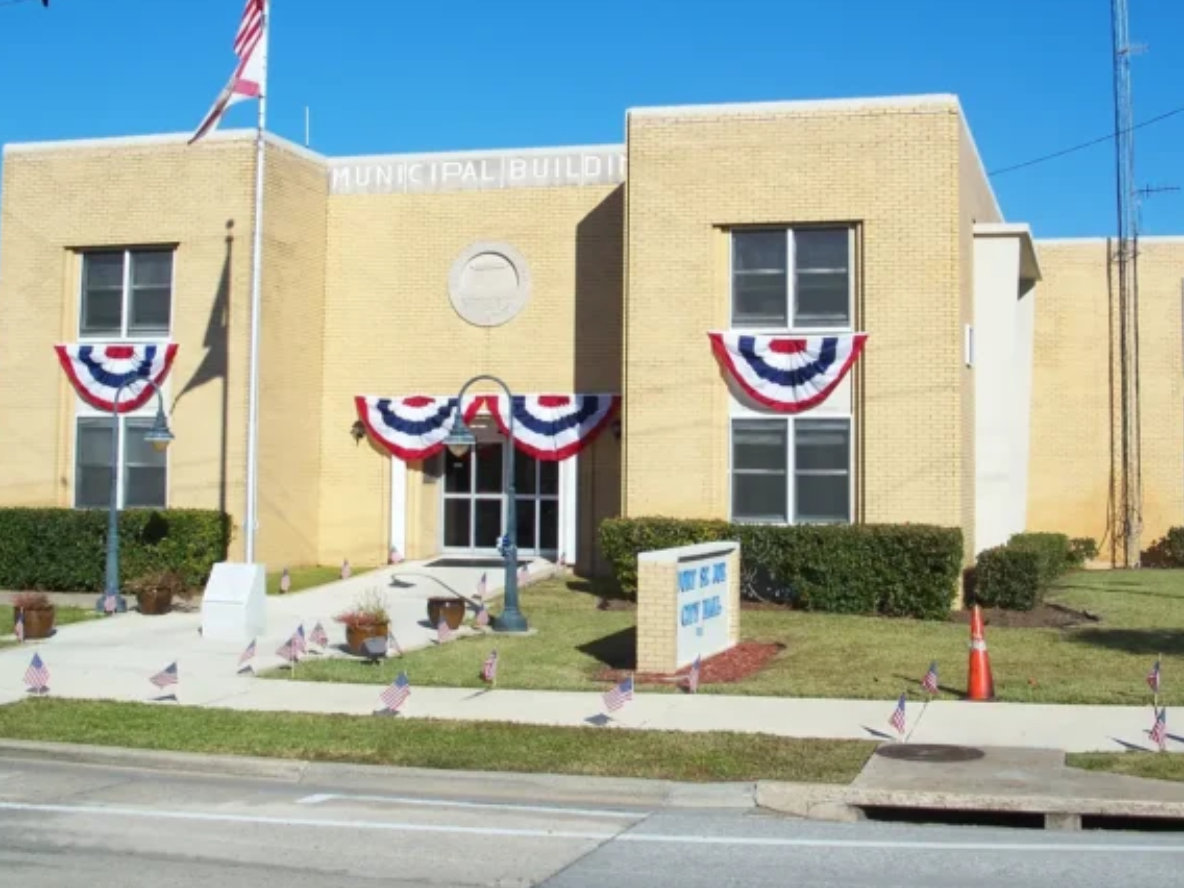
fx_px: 1710
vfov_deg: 29.0
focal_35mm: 50
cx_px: 642
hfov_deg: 38.2
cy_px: 327
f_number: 4
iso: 64
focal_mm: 7.8
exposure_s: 1/640
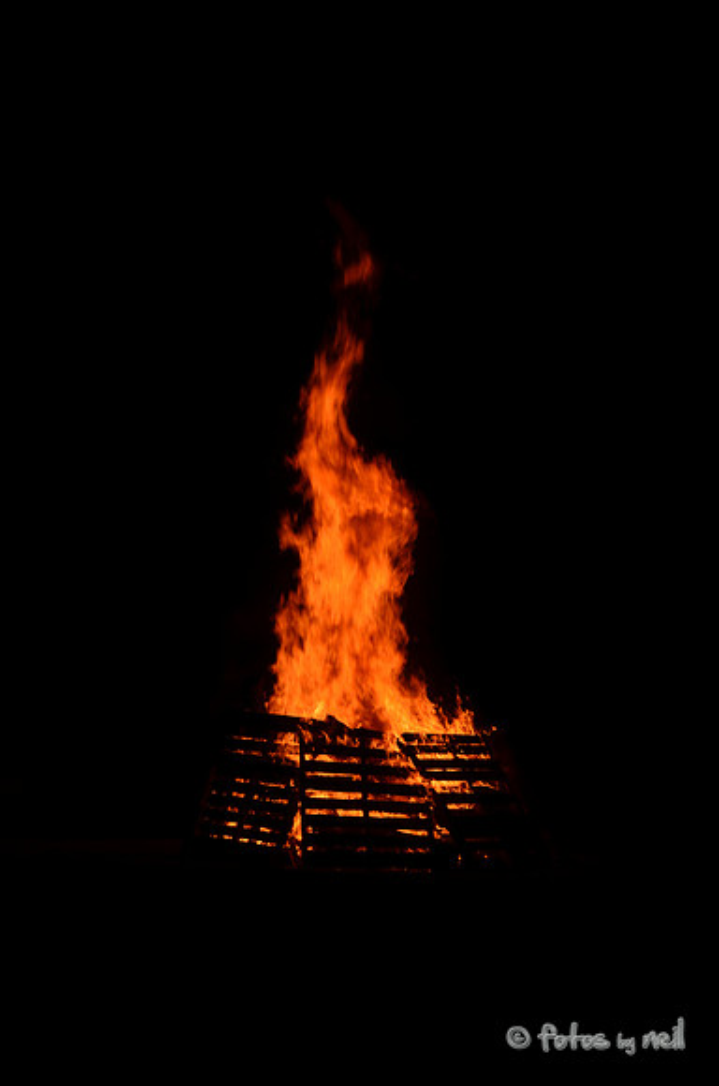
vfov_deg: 28.1
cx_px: 360
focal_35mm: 72
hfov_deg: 18.8
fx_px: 2167
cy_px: 543
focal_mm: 48
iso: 400
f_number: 20
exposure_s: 1/100
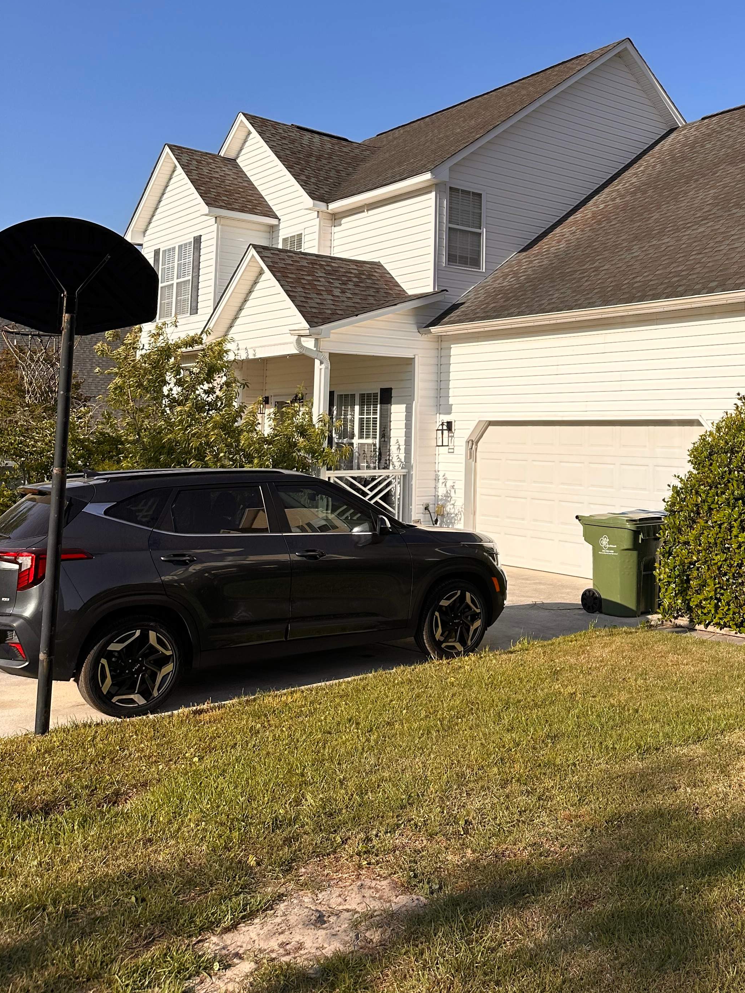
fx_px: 1004
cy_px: 342
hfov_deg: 39.8
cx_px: 541
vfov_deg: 51.8
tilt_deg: +8.2
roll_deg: -1.7
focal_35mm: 35
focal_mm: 6.86
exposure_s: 1/4762
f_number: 1.78
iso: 80
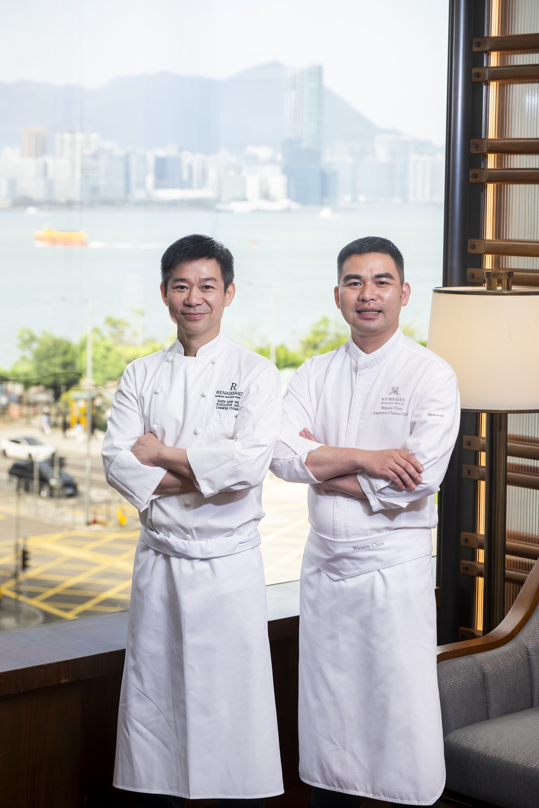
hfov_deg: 17.3
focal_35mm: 79
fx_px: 1774
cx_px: 270
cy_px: 404
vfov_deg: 25.7
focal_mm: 79
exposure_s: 1/160
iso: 500
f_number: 5
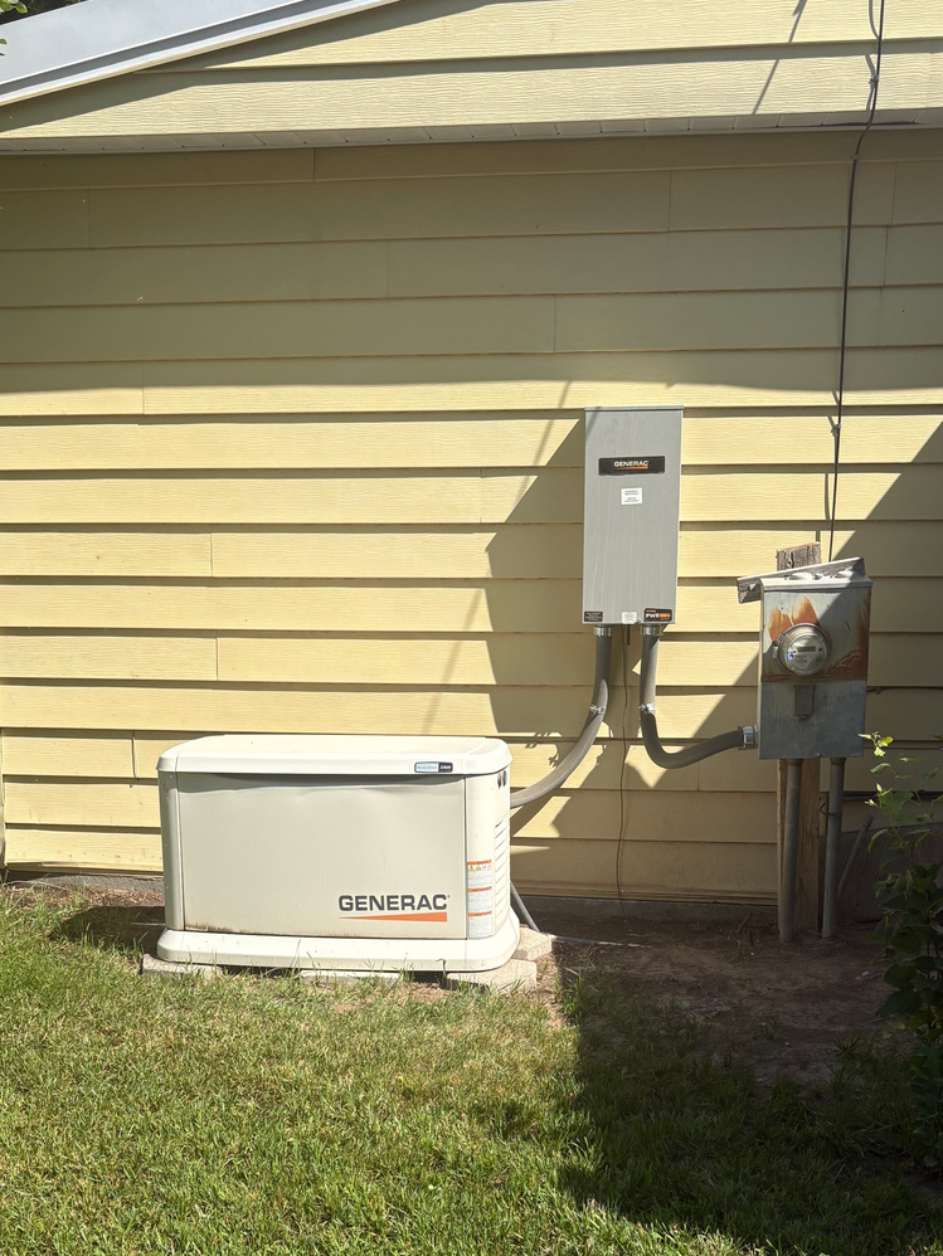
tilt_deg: -10.1
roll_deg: +1.7
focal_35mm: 40
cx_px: 437
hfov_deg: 36.0
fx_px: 1452
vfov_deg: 45.8
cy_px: 872
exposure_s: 1/2747
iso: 50
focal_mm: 5.96
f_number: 1.6
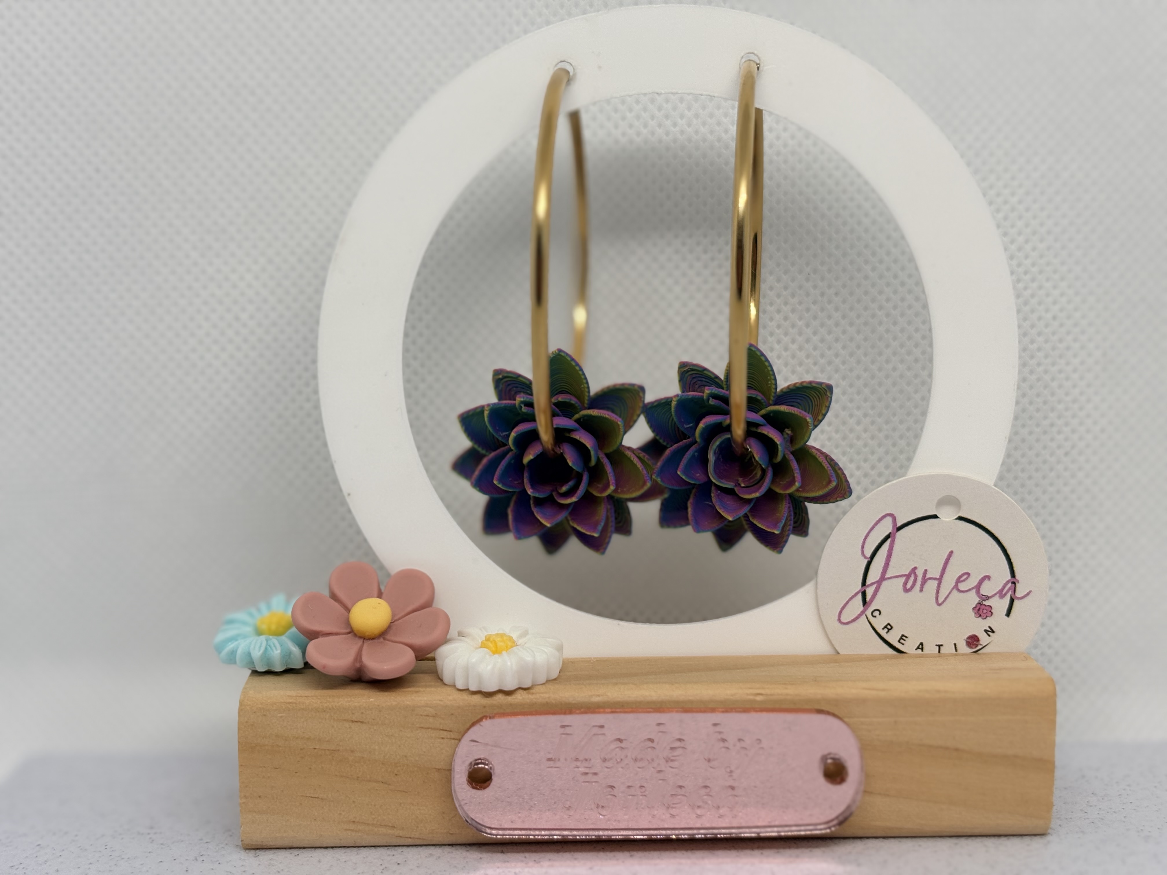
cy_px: 438
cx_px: 584
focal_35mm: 52
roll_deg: +0.1
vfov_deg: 28.0
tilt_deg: -10.4
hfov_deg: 36.8
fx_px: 1753
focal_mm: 5.96
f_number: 1.6
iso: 32
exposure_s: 1/284
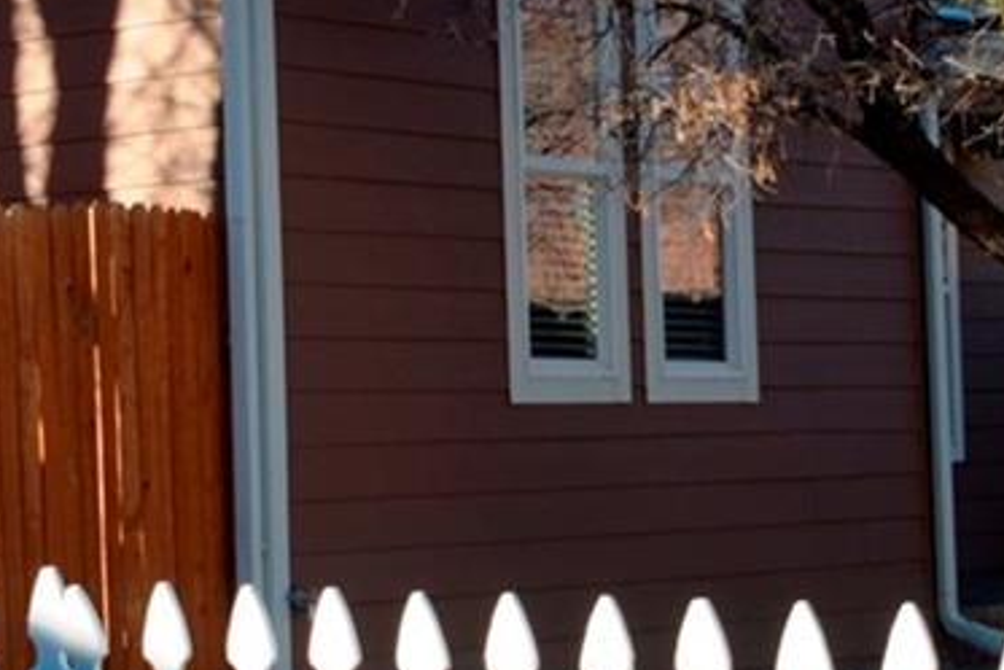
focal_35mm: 150
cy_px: 248
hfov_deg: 13.6
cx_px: 799
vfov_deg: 9.2
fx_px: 4185
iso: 100
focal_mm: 35
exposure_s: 1/200
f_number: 7.1
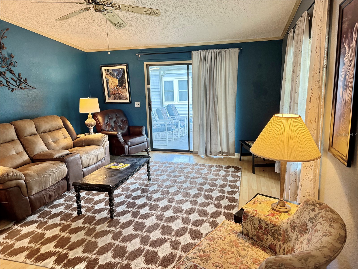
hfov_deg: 71.6
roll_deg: +2.2
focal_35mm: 24
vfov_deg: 56.8
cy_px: 134
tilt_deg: -10.6
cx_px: 179
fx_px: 248
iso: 320
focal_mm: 6.76
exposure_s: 1/60
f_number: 1.78
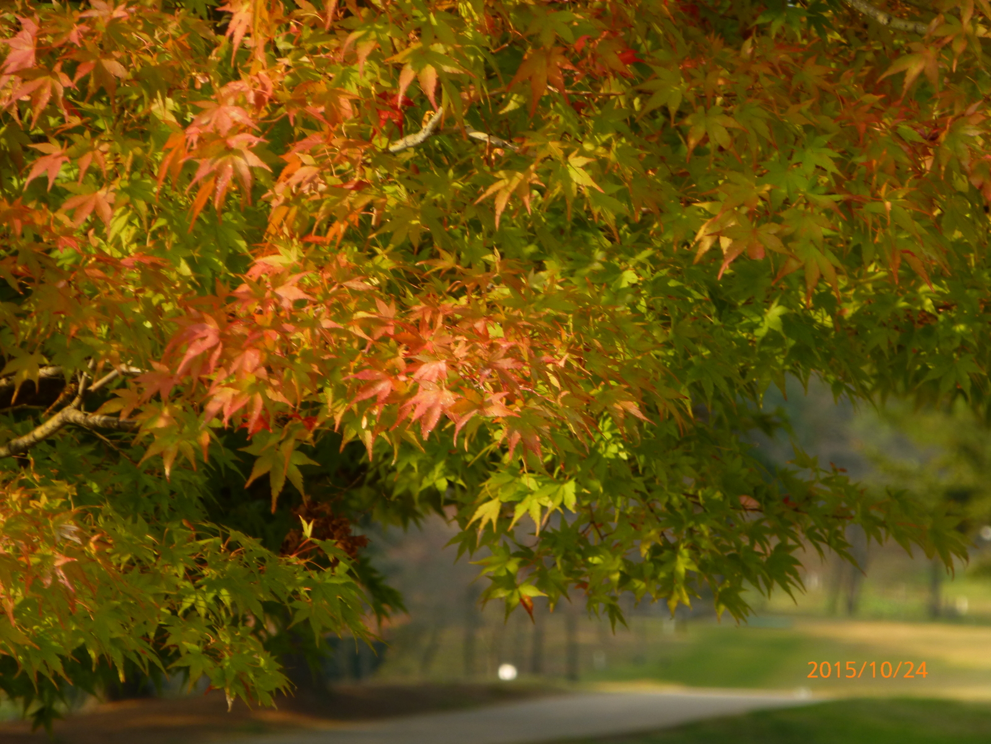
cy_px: 372
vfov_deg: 4.1
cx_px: 496
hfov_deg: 5.4
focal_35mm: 364
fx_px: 10421
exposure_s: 1/125
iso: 100
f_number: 5.9
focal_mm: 65
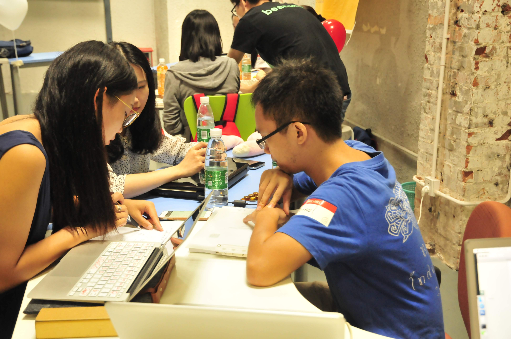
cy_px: 170
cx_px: 256
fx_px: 659
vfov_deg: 28.9
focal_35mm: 46
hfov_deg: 42.4
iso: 1600
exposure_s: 1/40
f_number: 4.5
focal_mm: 31
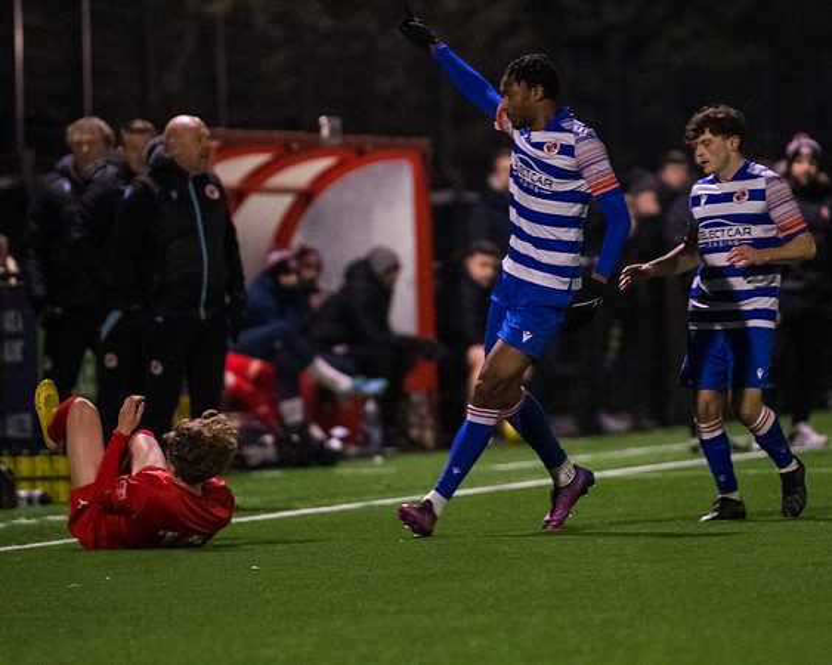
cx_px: 499
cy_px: 332
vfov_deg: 3.4
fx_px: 11227
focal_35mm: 456
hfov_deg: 4.2
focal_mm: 270
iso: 8000
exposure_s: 1/1000
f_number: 2.8
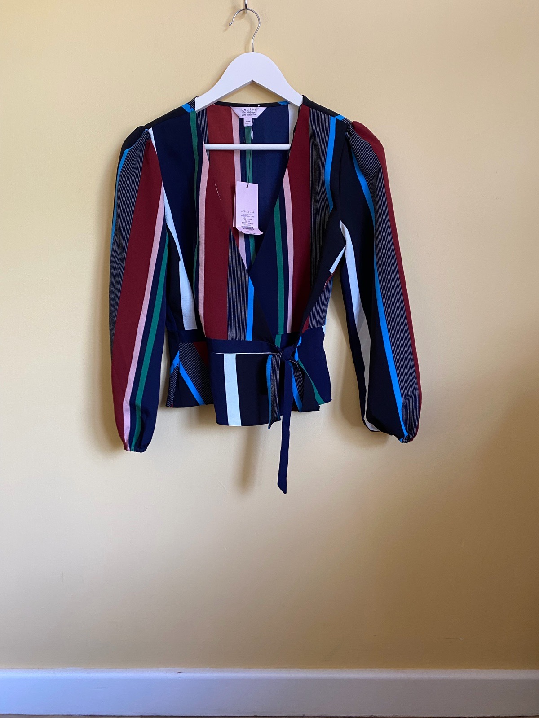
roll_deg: -0.3
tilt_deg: -10.0
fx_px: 540
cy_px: 359
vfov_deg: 67.3
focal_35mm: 26
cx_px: 270
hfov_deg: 53.1
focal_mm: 4.25
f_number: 1.8
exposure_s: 1/60
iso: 160
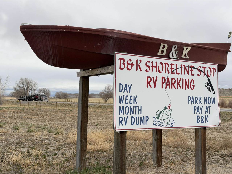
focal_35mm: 48
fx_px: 322
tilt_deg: +2.2
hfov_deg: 39.7
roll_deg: -1.2
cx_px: 116
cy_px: 87
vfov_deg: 30.3
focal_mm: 6.76
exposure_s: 1/5587
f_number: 1.78
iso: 64
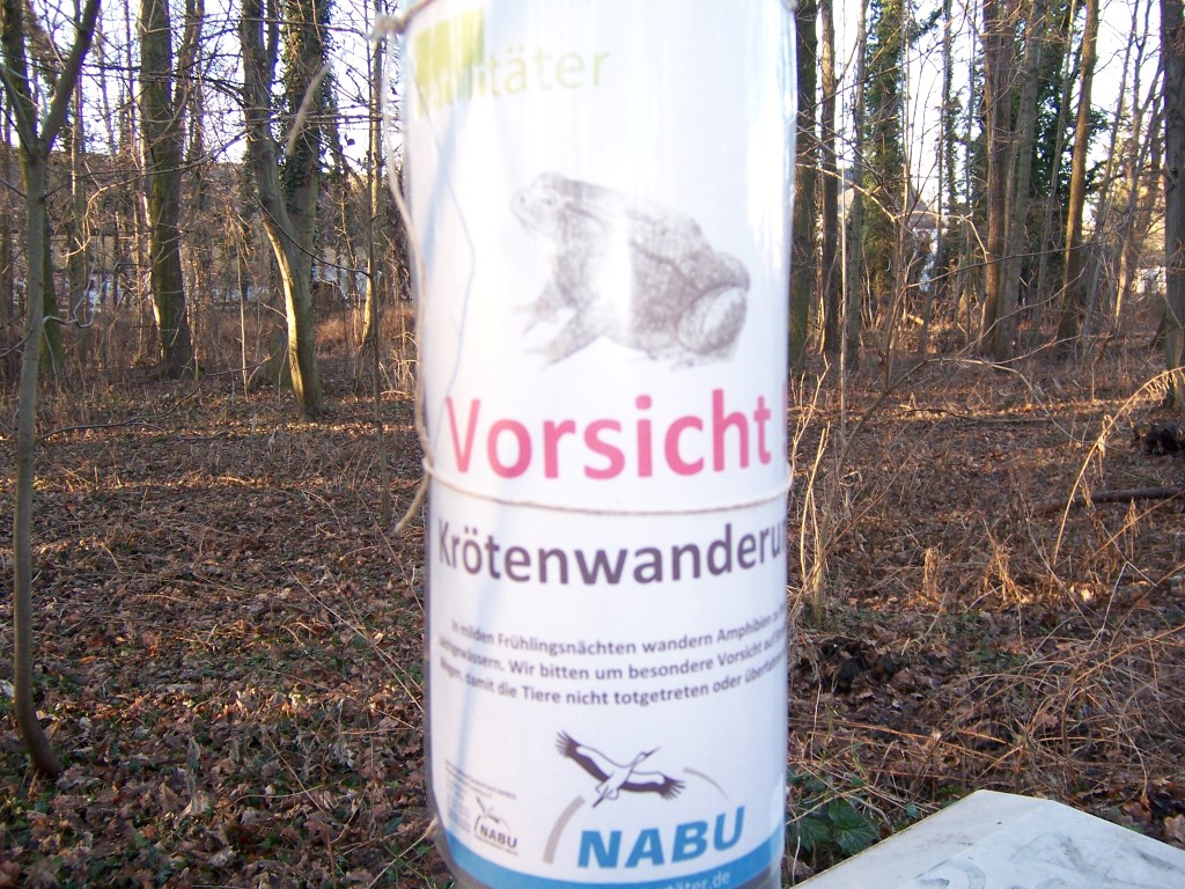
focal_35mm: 33
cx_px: 592
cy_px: 444
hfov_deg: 55.4
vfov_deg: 42.9
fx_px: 1130
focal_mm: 5.5
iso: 140
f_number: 2.8
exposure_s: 1/60
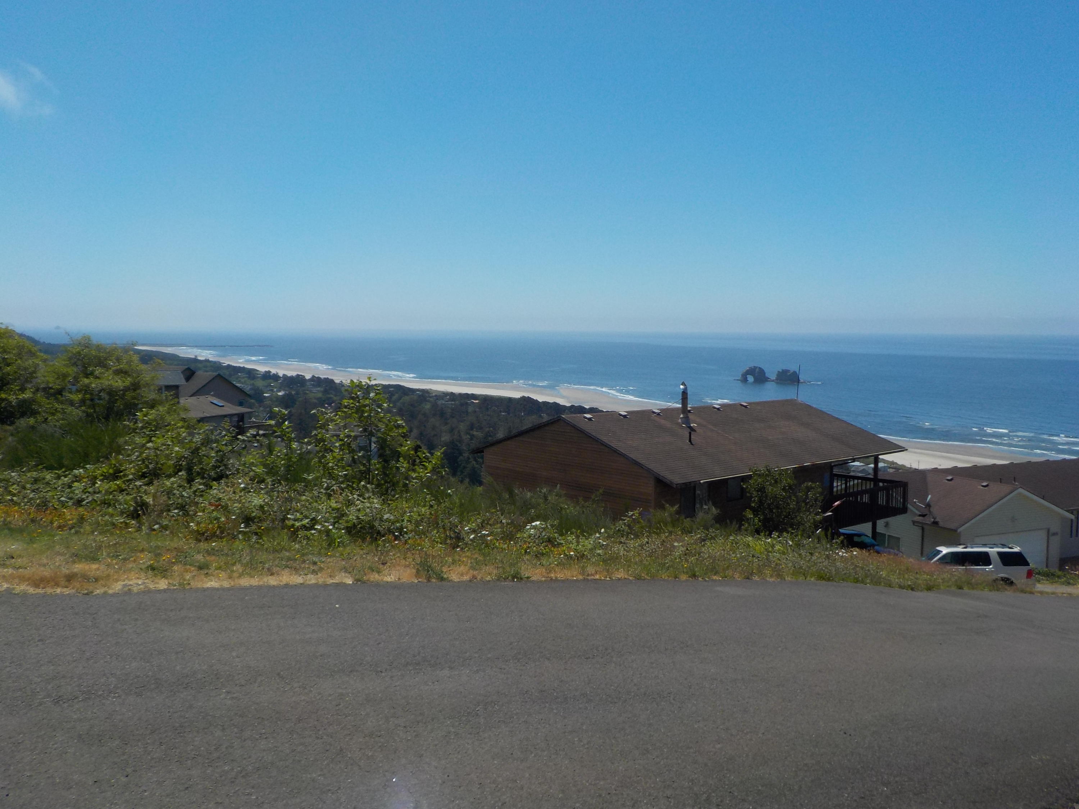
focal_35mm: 30
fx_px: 935
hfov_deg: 60.0
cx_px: 540
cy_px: 404
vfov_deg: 46.8
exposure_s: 1/640
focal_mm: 4.1
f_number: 6.6
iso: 125
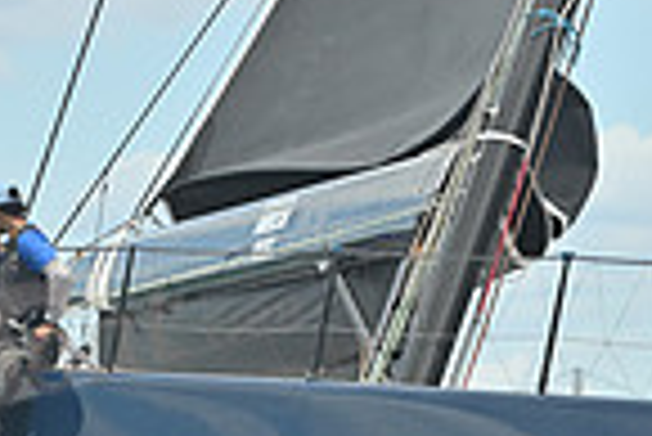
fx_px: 7270
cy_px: 546
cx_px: 540
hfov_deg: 5.1
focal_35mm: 401
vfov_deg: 3.4
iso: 250
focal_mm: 100
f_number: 6.3
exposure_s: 1/1250
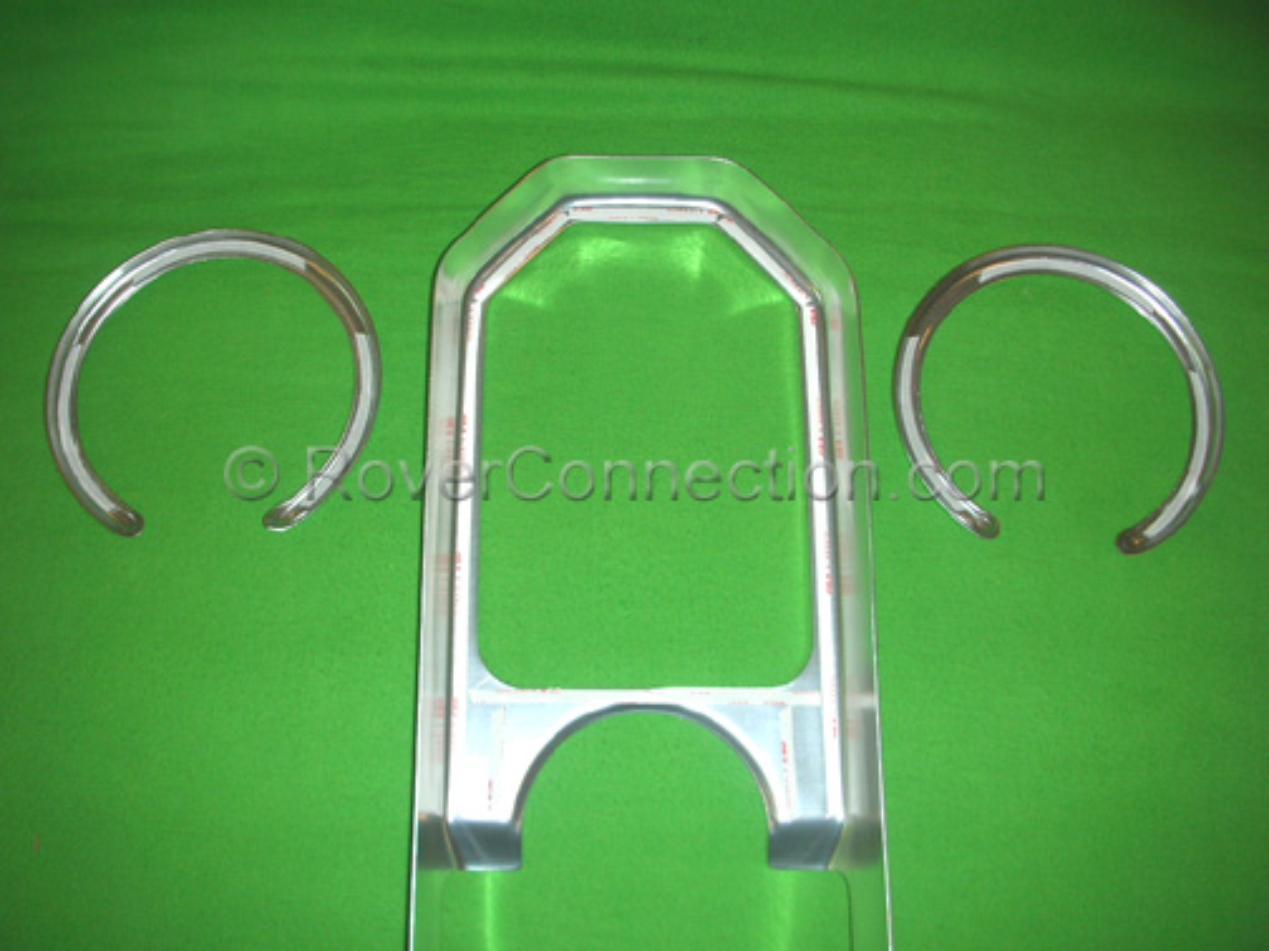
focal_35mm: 35
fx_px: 1283
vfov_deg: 40.7
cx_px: 634
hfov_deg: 52.6
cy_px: 476
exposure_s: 1/60.1
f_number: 3
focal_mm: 5.8
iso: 50
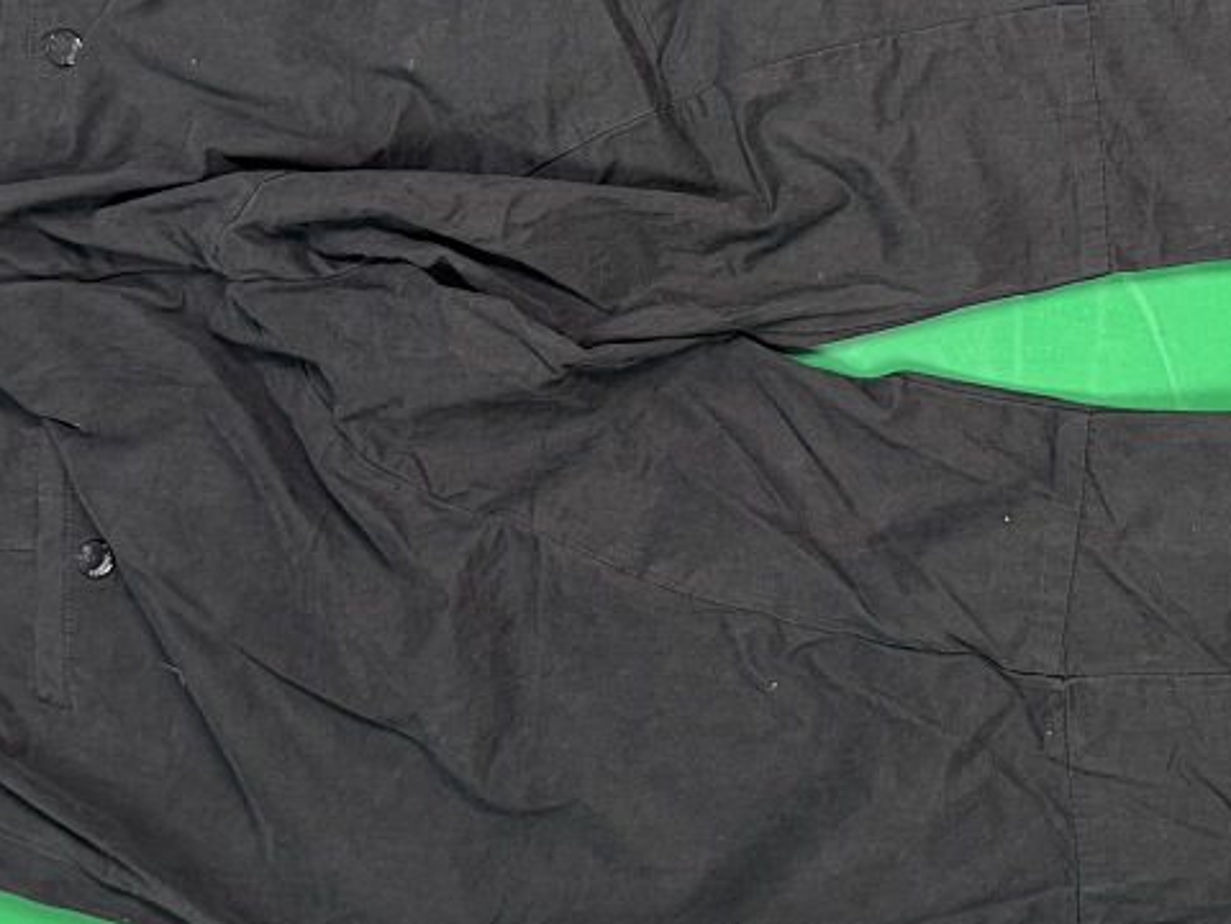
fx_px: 1920
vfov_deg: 26.9
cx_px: 910
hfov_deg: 34.8
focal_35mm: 54
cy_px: 298
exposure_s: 1/60
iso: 200
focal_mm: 6.76
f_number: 1.78
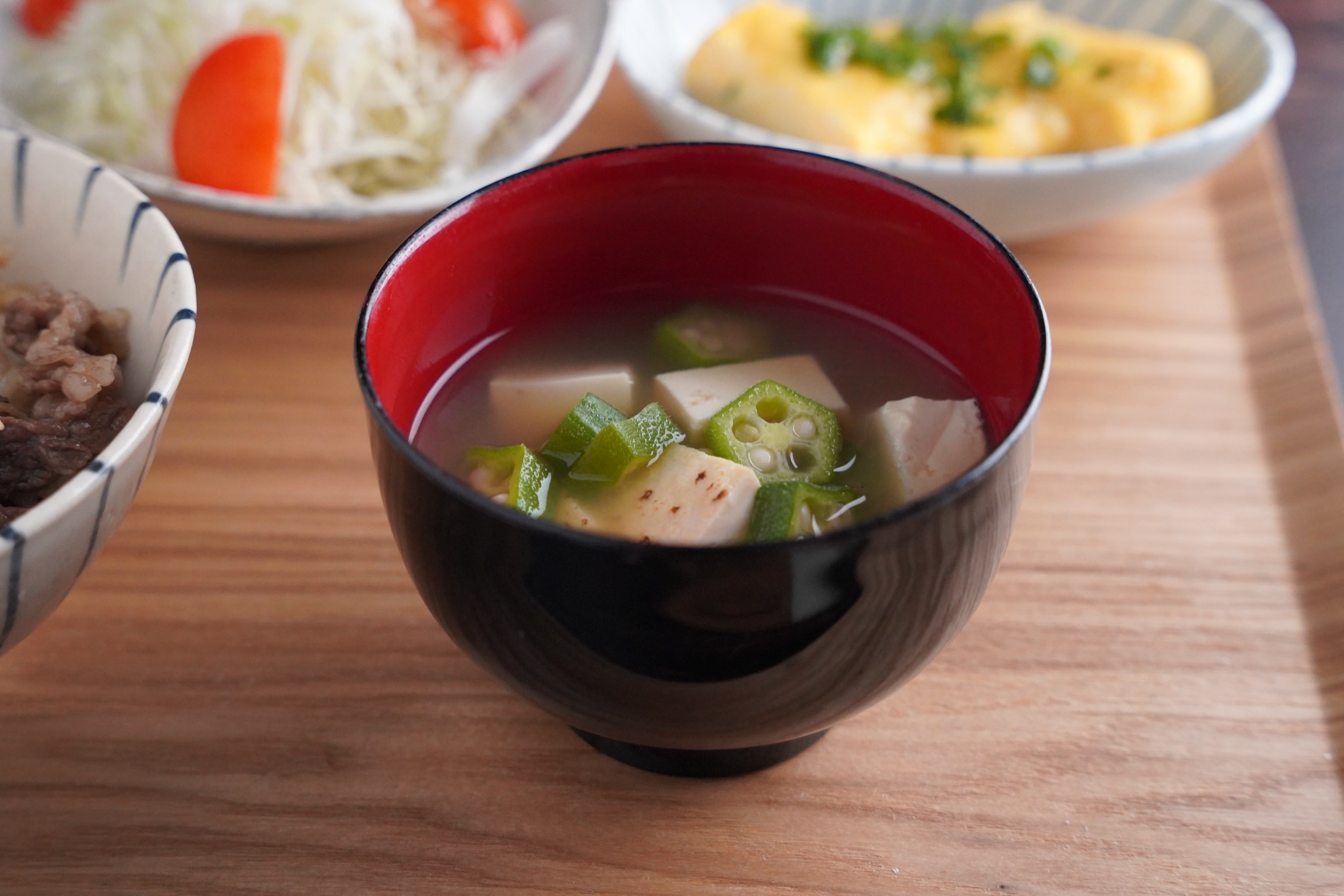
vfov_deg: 20.9
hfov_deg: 31.0
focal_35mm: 65
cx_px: 672
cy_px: 448
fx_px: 2426
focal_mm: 65
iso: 8000
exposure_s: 1/320
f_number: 6.3
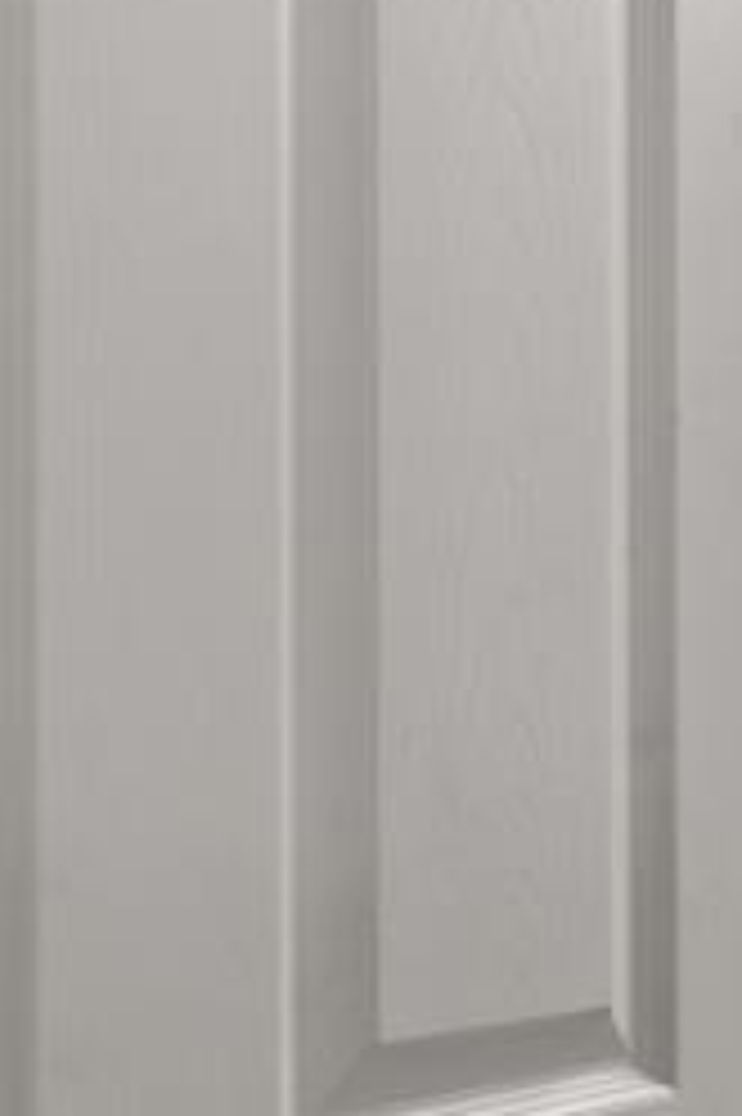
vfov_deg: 30.2
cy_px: 783
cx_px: 1187
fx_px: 2043
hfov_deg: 17.9
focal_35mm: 66
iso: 400
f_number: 8
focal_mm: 16
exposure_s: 1/5
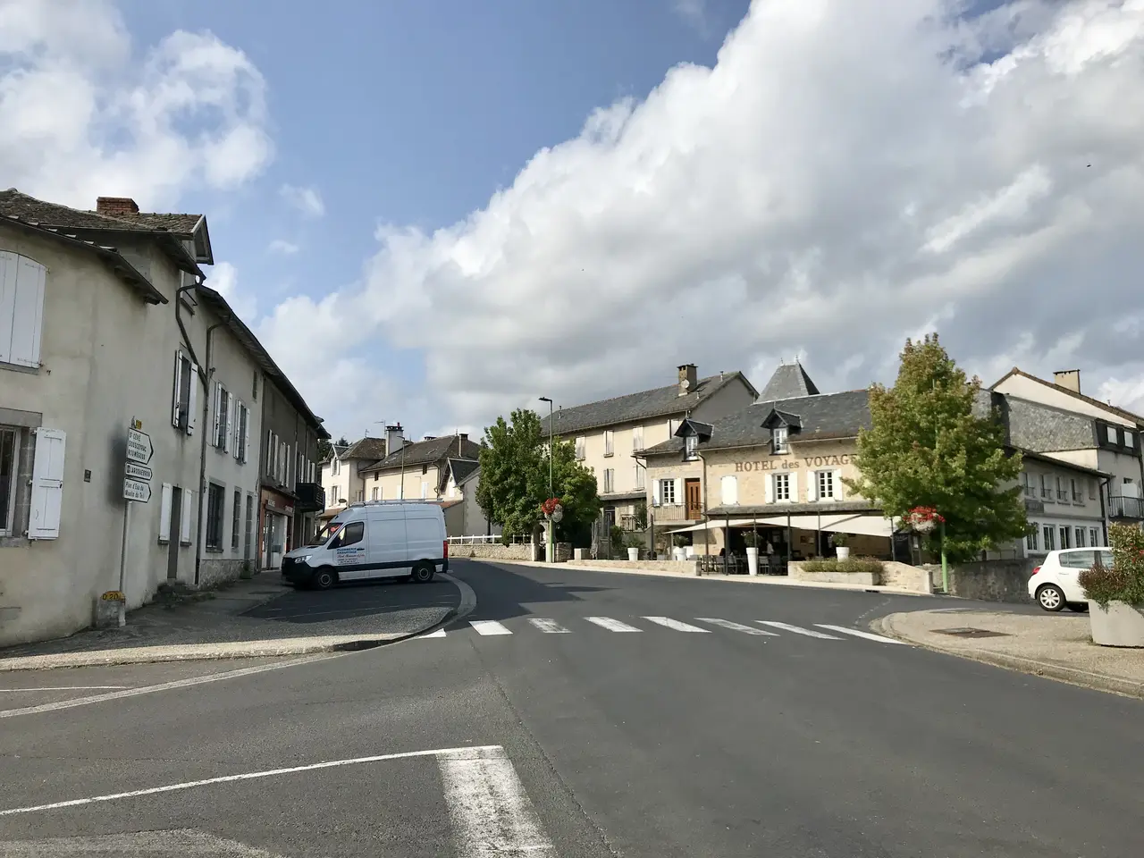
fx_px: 925
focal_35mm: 28
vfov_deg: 49.7
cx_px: 572
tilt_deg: +8.3
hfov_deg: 63.4
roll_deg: +0.3
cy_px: 429
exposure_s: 1/4367
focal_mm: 3.99
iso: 20
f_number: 1.8
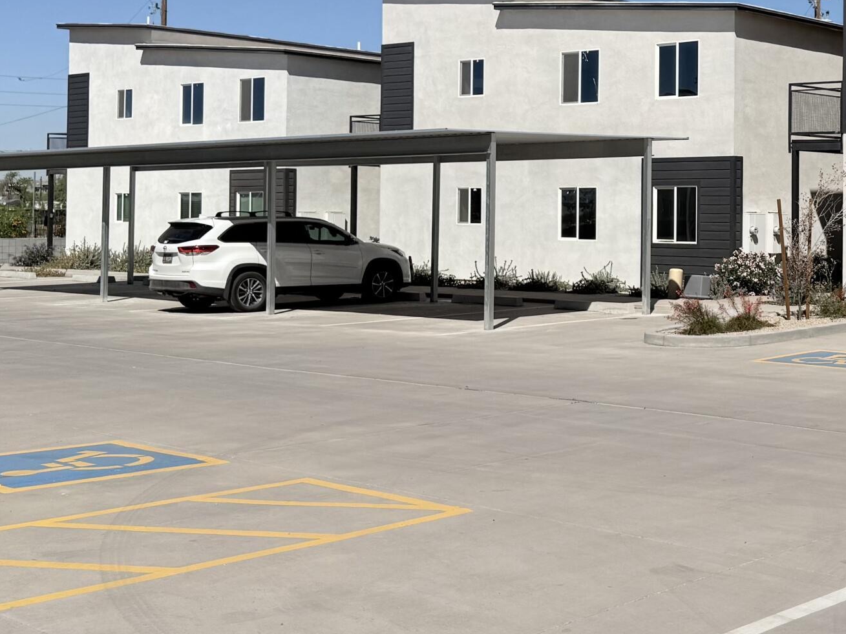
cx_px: 752
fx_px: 1344
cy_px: 176
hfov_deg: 33.2
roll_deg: -0.1
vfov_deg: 26.3
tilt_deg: +1.0
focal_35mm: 55
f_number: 1.78
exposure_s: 1/14286
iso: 80
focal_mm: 6.76
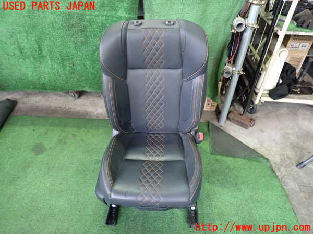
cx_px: 156
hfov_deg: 69.4
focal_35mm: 25
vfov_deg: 54.9
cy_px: 117
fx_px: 226
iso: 500
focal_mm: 4.5
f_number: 2
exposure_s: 1/30
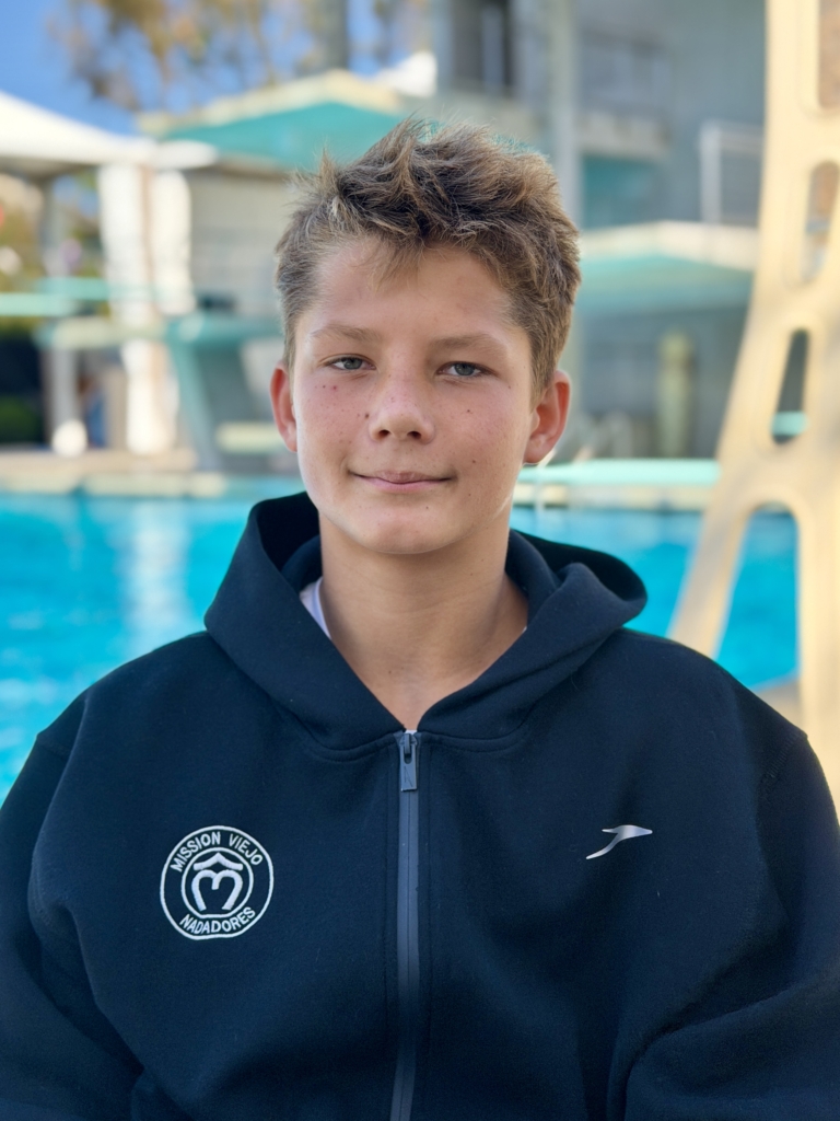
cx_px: 420
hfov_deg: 30.3
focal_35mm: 48
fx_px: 1553
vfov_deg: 39.7
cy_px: 560
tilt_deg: -5.4
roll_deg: +1.5
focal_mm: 6.76
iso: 100
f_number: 1.78
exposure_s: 1/1484
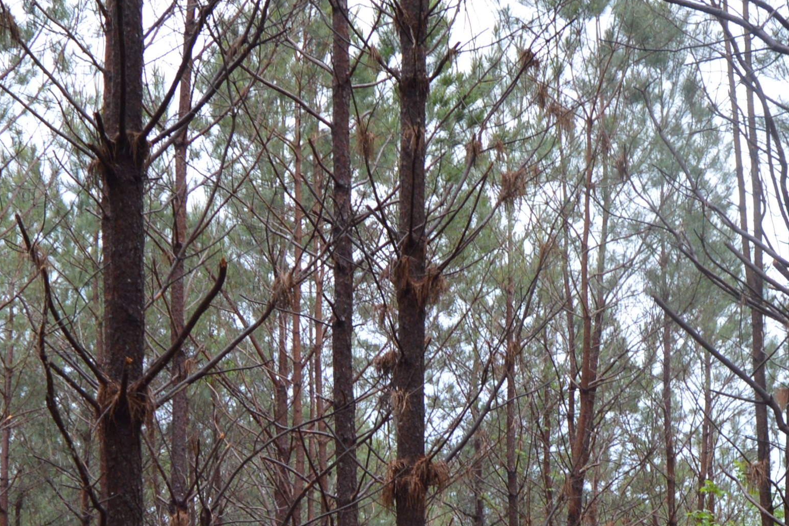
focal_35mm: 116
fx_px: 2542
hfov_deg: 17.6
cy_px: 642
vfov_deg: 11.6
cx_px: 456
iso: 250
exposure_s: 1/125
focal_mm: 20
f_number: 5.6
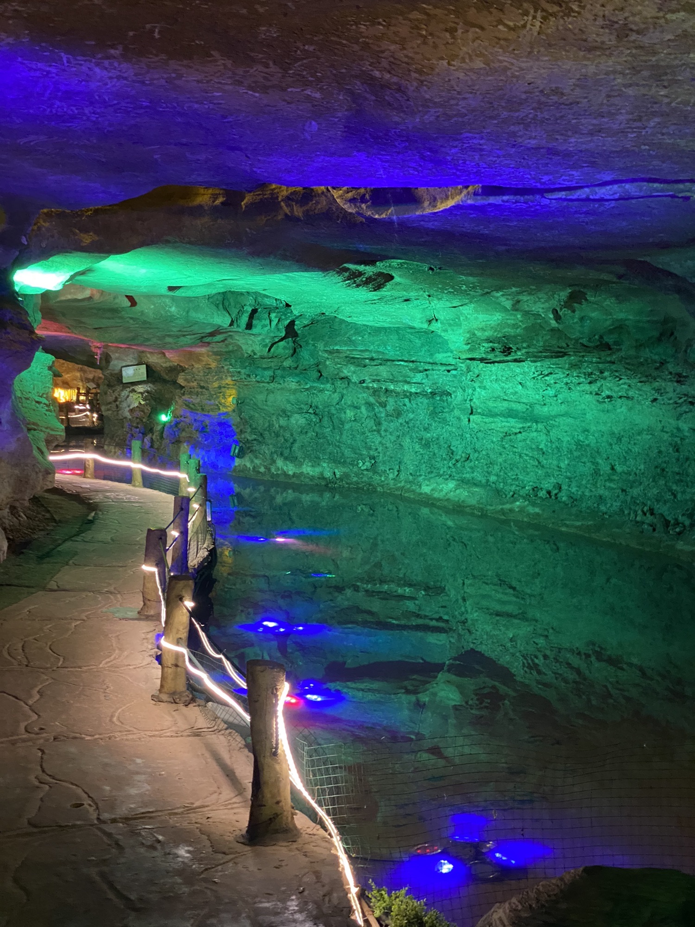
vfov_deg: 36.8
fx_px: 1392
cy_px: 464
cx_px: 348
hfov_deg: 28.0
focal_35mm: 52
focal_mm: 6
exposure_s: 1/25
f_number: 2
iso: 800
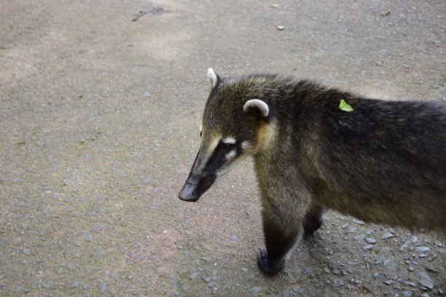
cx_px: 223
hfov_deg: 37.9
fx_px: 650
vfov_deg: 25.8
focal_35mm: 52
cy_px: 148
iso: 200
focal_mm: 35
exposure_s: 1/20
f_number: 5.6
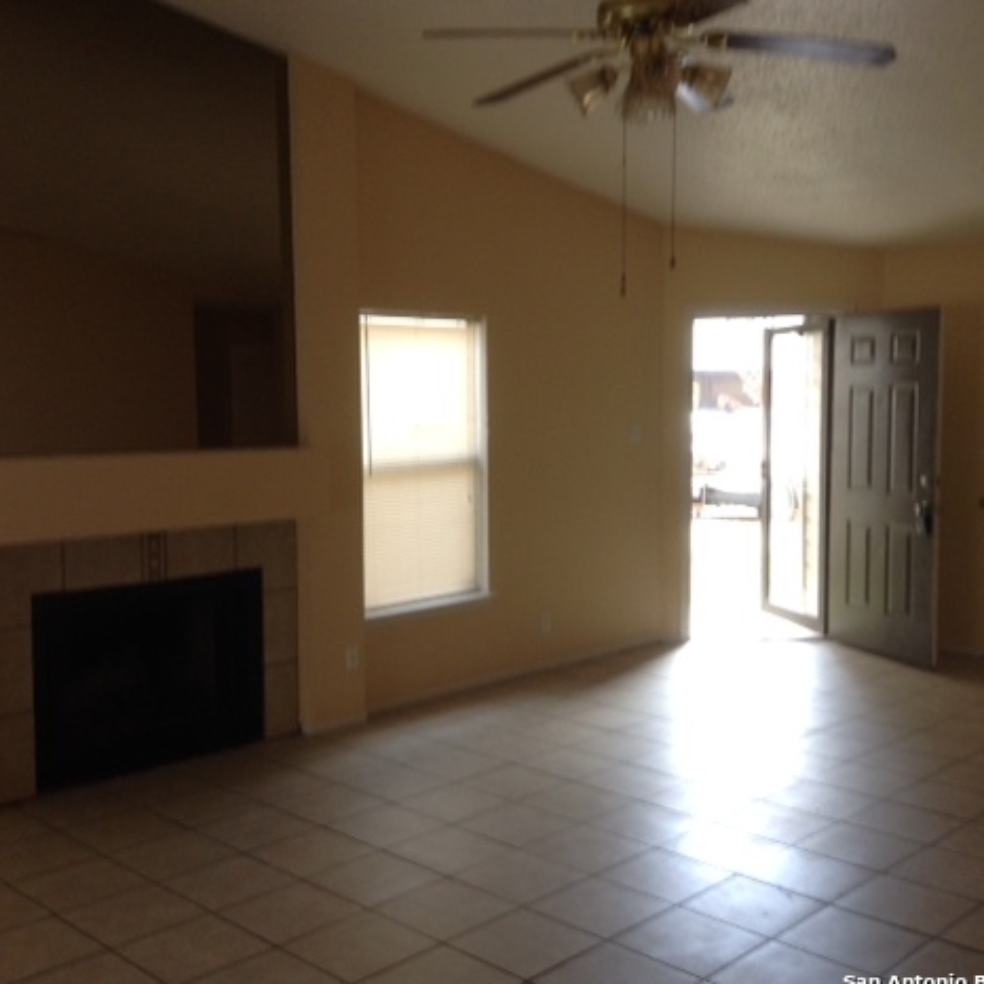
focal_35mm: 40
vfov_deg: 41.9
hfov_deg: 41.9
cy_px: 490
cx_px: 505
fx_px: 1286
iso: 40
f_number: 2.4
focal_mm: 3.3
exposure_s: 1/24
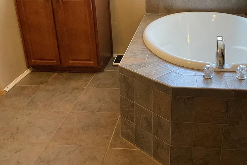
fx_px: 281
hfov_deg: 47.1
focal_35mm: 41
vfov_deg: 32.5
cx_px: 148
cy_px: 64
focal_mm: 3
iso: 250
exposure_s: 1/60
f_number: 1.8
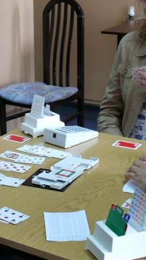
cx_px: 15
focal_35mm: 86
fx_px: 593
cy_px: 109
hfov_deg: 13.9
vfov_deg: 24.7
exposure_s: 1/25
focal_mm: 9
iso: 200
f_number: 2.8
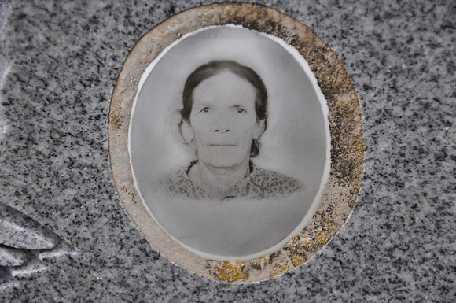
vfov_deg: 8.7
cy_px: 152
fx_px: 1992
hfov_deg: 13.1
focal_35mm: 158
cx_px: 228
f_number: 5.6
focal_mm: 105
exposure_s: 1/60
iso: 640
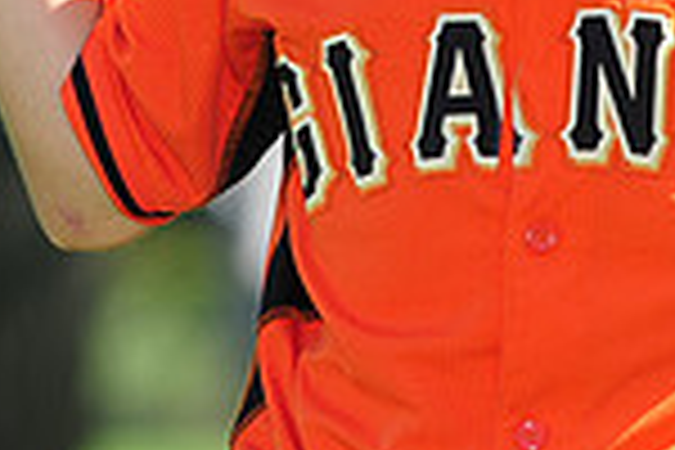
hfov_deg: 3.2
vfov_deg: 2.2
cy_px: -270
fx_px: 11962
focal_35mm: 638
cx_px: 549
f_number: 4.5
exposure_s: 1/640
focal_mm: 165
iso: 200
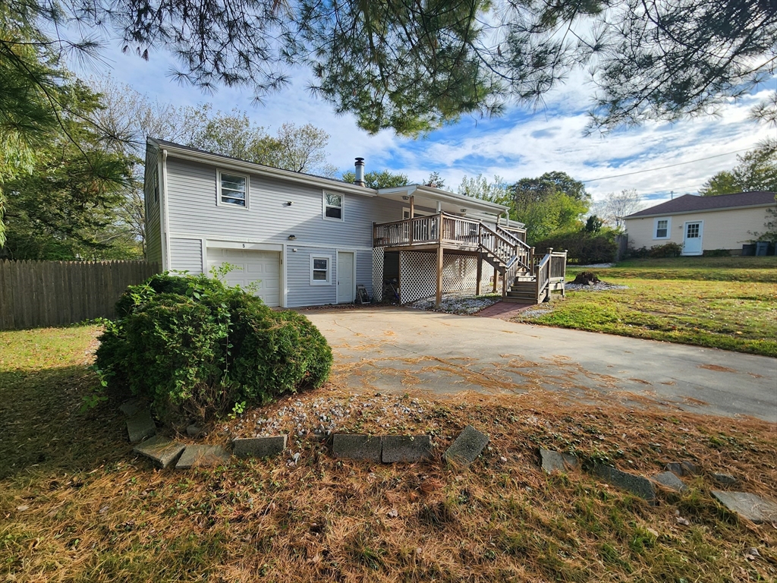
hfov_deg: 106.2
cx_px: 388
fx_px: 292
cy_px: 292
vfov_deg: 89.9
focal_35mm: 13
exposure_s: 1/1067
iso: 50
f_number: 2.2
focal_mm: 2.2
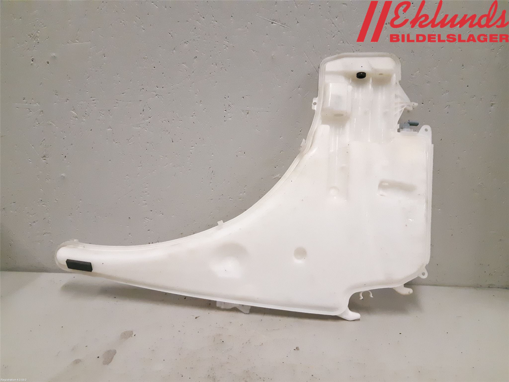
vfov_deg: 53.1
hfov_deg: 67.3
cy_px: 191
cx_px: 254
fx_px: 382
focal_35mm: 26
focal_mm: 3.93
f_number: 1.7
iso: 800
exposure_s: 1/334
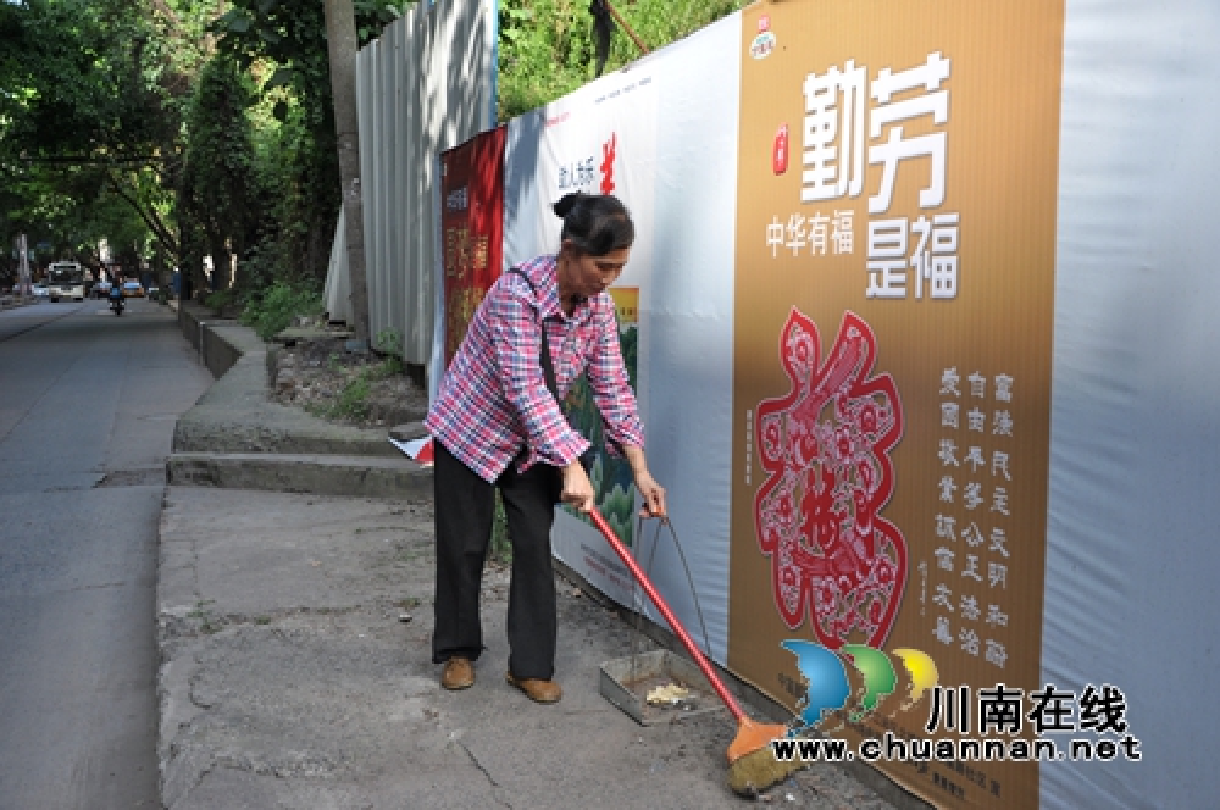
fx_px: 1269
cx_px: 610
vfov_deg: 35.4
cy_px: 405
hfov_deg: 51.3
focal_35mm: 38
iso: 200
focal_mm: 25
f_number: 5
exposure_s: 1/320
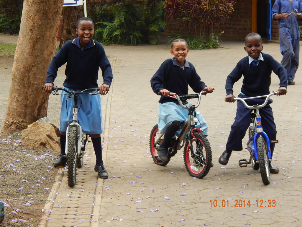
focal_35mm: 114
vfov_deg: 13.0
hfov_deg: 17.3
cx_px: 151
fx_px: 995
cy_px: 114
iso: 280
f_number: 4.6
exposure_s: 1/250
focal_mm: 20.5
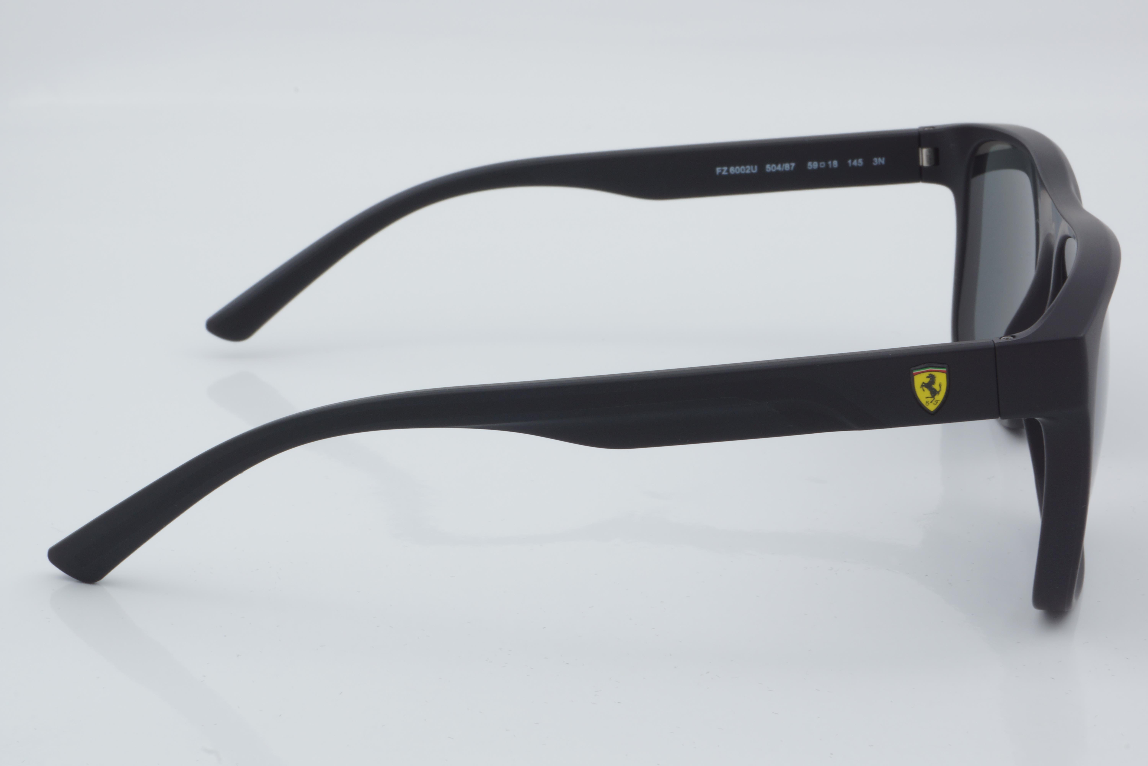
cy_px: 383
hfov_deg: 27.0
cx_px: 574
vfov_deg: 18.2
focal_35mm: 75
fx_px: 2391
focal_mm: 50
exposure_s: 1/4
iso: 100
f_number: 32
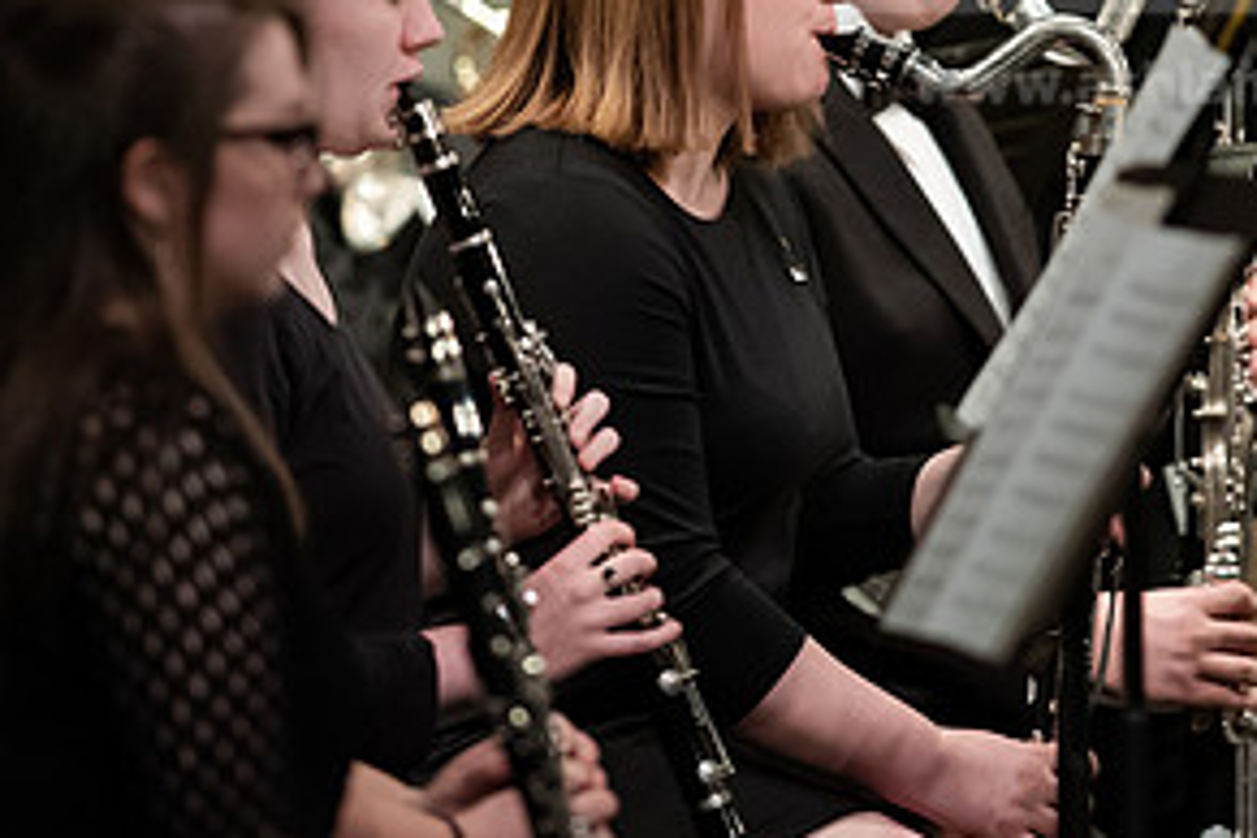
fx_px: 20879
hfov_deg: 3.4
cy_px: 175
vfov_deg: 2.3
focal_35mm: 598
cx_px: 717
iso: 3200
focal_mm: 300
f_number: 3.5
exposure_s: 1/250
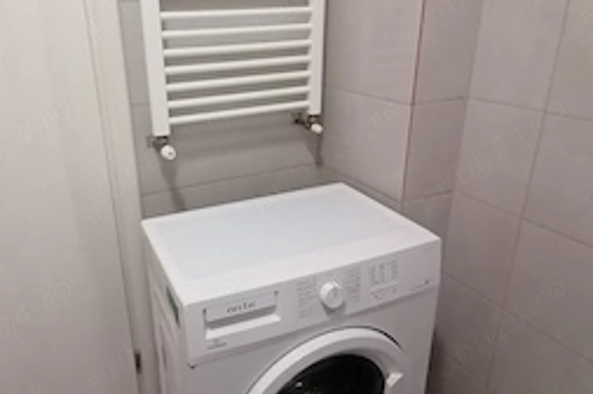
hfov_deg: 65.1
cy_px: 195
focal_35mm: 28
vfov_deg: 46.3
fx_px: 461
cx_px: 244
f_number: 2.4
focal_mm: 2.7
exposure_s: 1/20
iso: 400
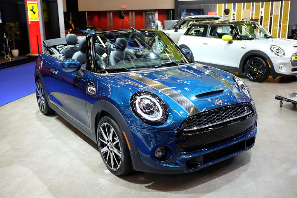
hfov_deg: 54.4
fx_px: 289
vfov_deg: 37.9
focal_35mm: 35
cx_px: 148
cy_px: 99
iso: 800
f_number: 2
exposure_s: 1/250
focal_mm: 23
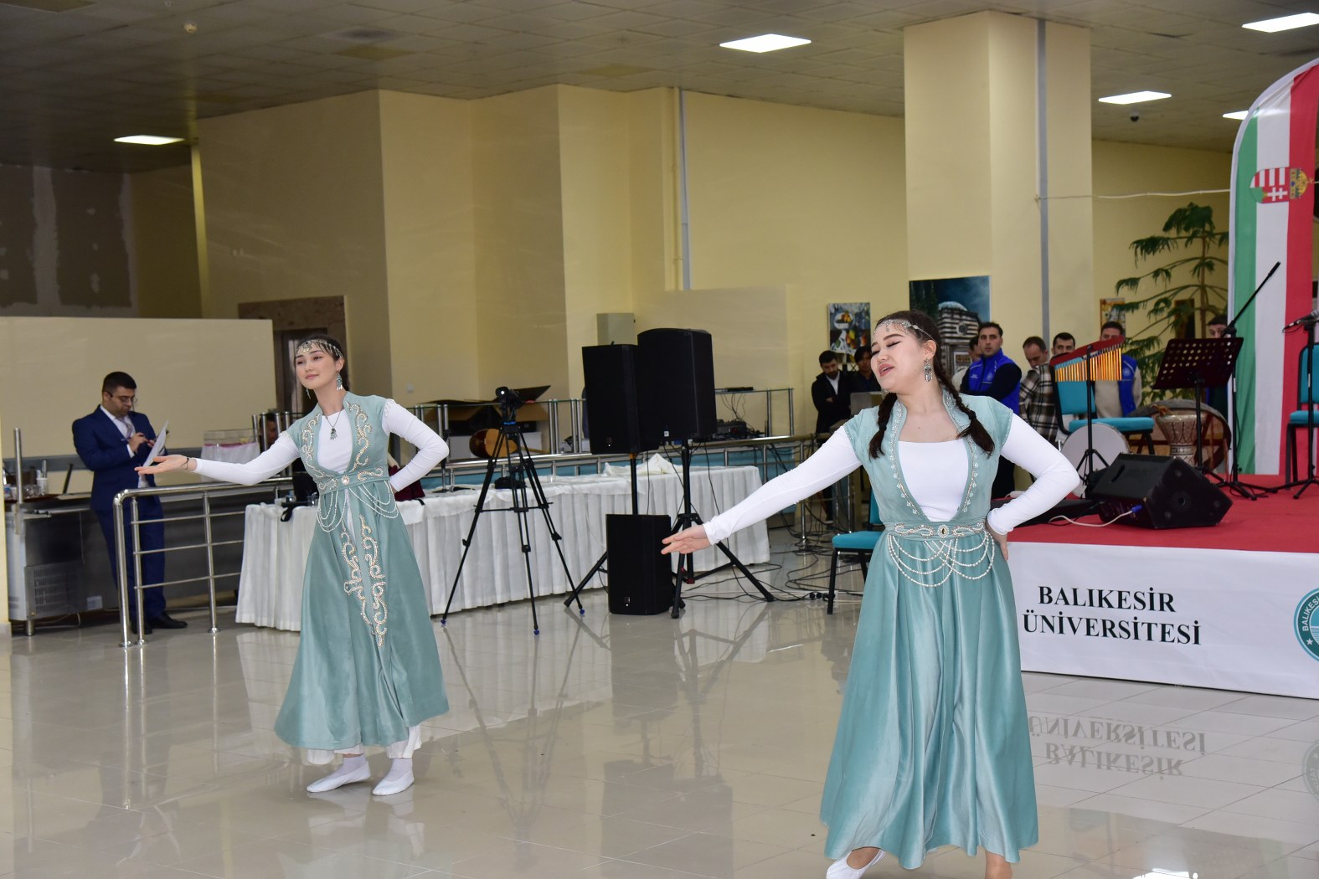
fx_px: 1832
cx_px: 660
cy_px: 440
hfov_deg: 39.6
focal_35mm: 50
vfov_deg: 27.0
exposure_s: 1/200
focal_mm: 50
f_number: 5
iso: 2000
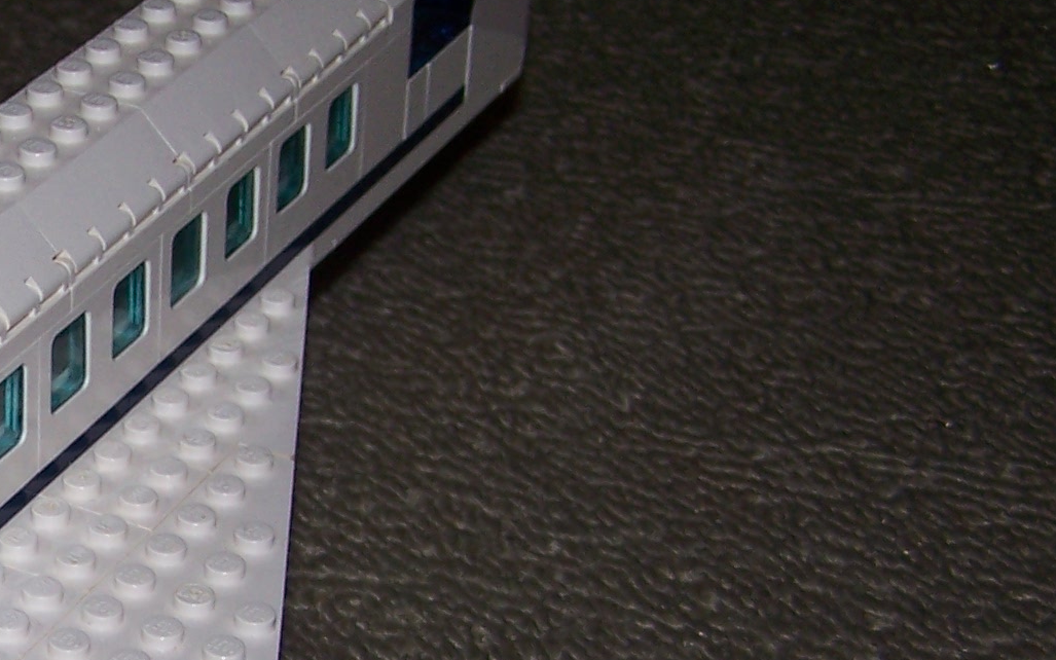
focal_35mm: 101
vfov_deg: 12.9
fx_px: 2907
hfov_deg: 19.5
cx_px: -163
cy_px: 583
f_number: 2.8
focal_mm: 6.3
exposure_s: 1/60
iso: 80
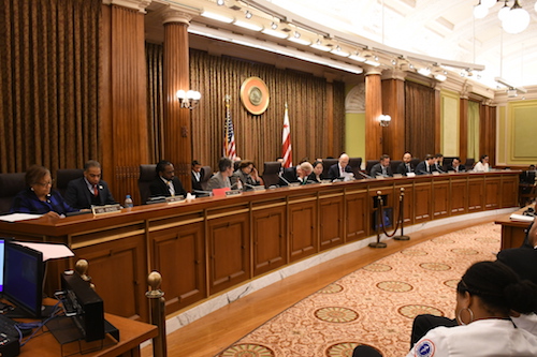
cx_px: 268
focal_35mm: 27
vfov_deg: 47.9
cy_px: 178
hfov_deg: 67.4
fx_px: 403
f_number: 5.6
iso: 3200
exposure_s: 1/200
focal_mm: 18
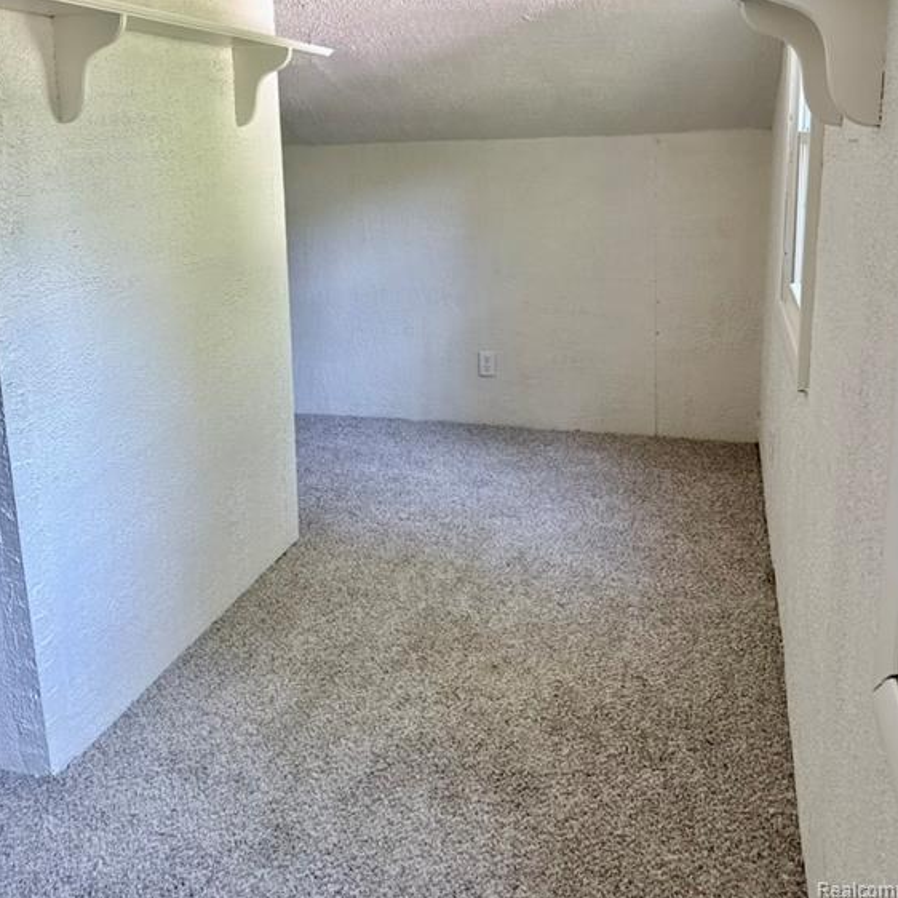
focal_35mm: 29
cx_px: 452
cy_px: 291
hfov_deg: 55.6
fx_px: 851
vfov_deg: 54.4
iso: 200
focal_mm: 6.76
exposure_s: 1/78
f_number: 1.78
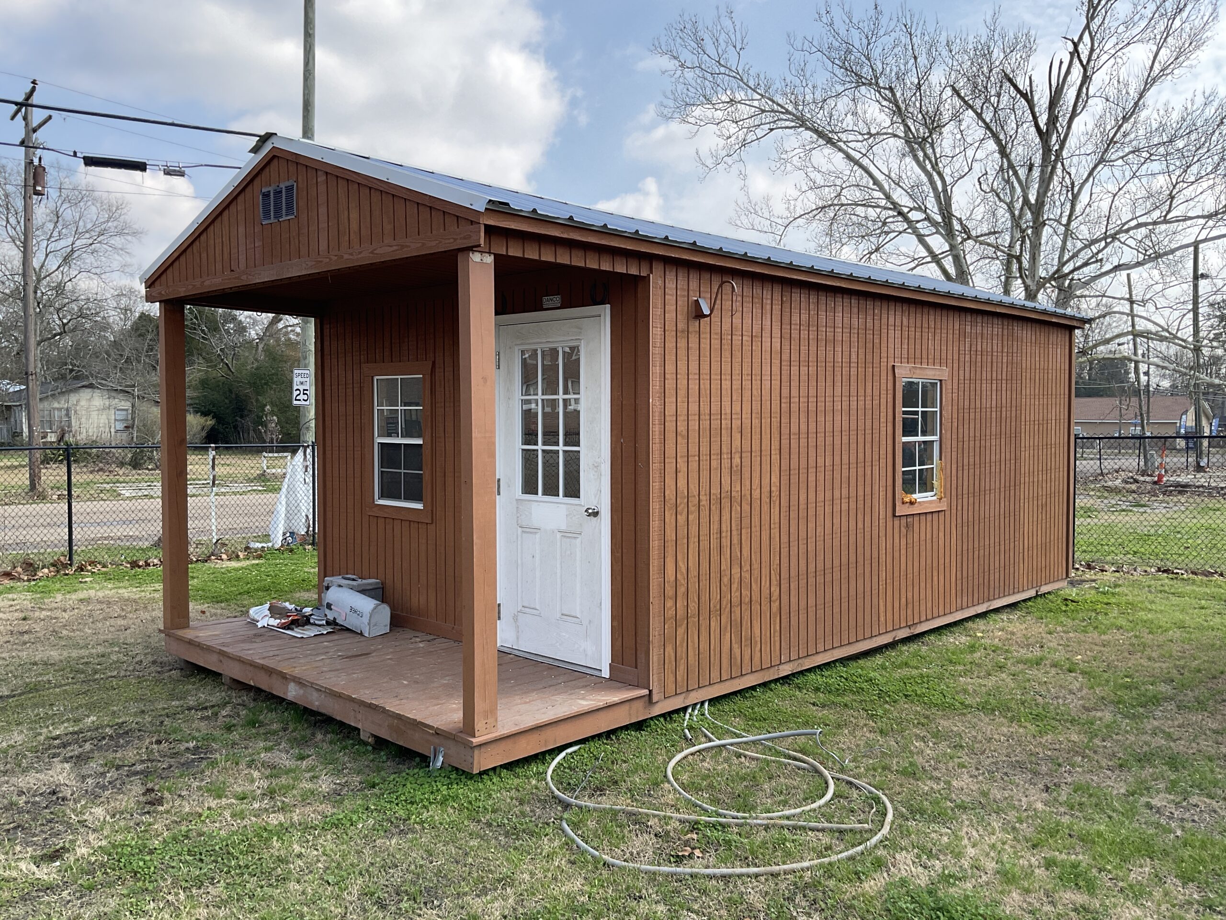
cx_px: 613
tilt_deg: -2.1
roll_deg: -0.2
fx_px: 1027
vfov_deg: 48.2
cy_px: 460
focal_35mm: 29
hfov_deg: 61.7
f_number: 1.8
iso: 16
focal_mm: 3
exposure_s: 1/1250
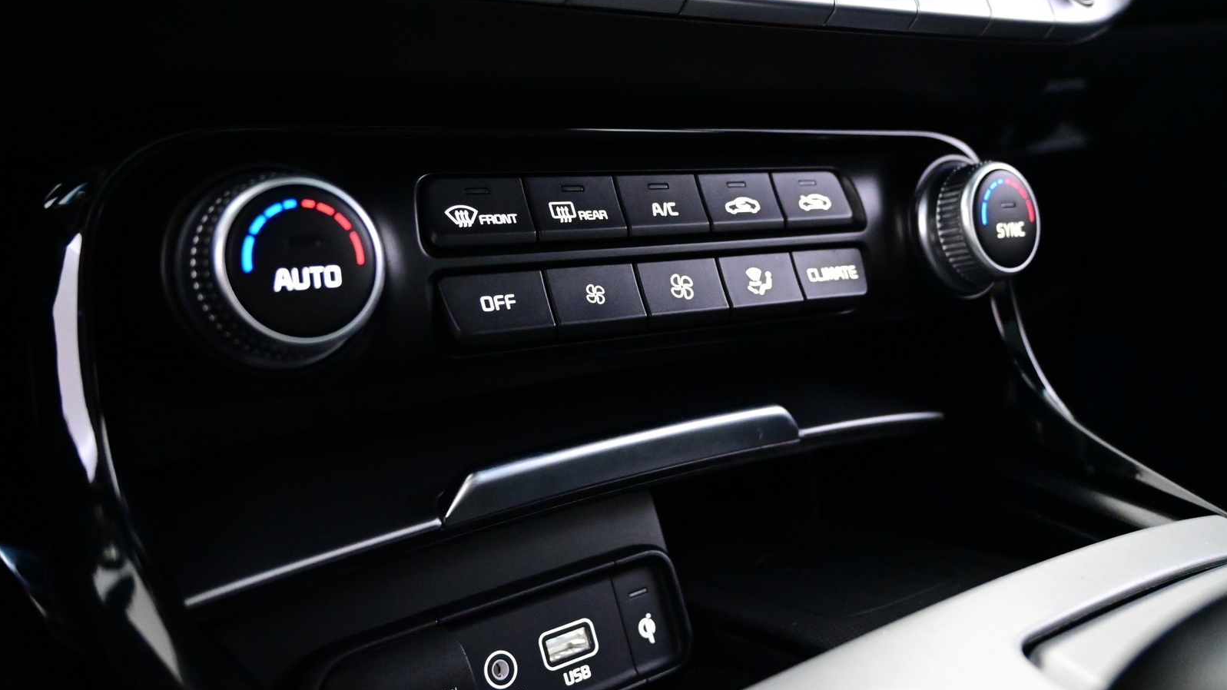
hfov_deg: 57.7
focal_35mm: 34
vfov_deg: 34.4
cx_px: 615
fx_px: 1115
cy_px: 344
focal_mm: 21.5
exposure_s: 1/30
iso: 7200
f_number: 4
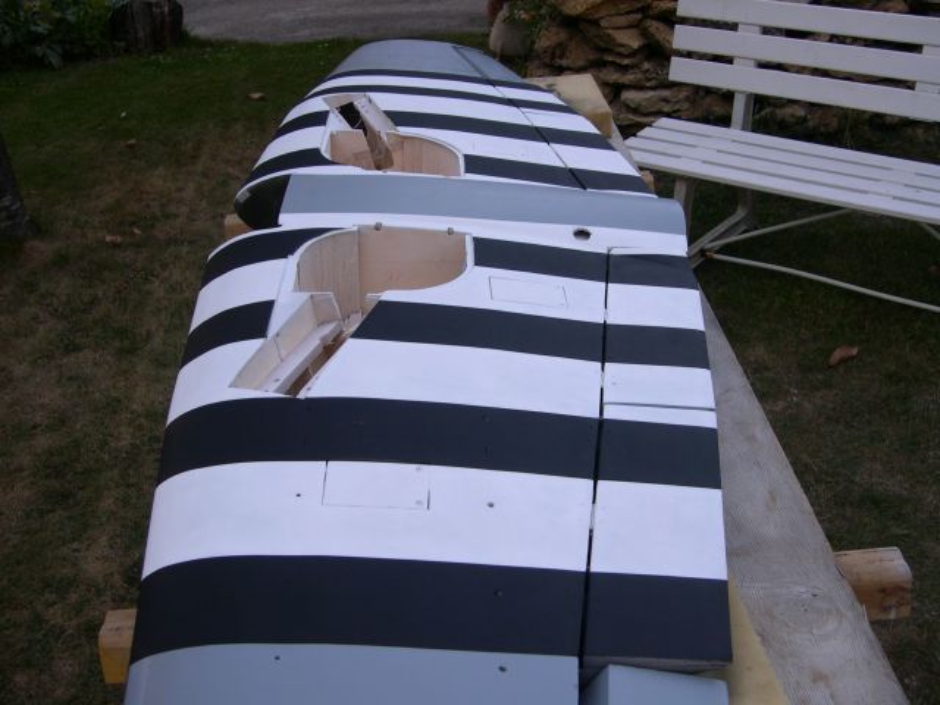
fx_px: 1032
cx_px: 470
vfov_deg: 37.7
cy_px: 352
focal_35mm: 38
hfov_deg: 49.0
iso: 100
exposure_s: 1/203
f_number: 2.8
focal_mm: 8
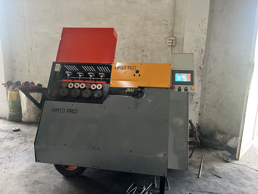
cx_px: 129
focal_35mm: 26
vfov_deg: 53.1
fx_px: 194
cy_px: 97
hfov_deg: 67.3
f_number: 1.6
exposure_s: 1/60
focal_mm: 5.1
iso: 160
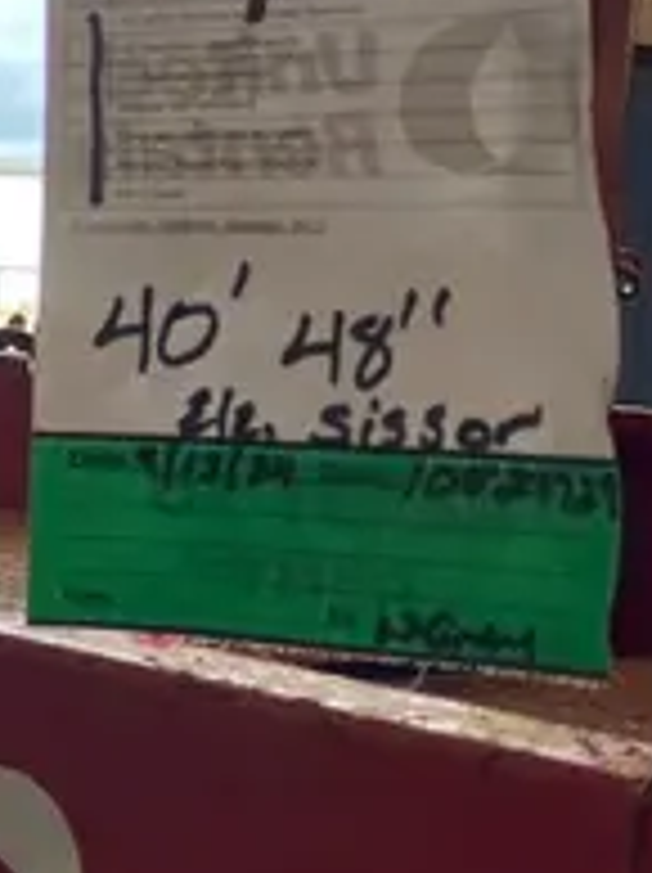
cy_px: 502
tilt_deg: -4.5
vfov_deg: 18.6
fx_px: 2668
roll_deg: -3.0
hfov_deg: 12.8
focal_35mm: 106
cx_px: -495
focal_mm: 3.99
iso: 25
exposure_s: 1/121
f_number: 1.8
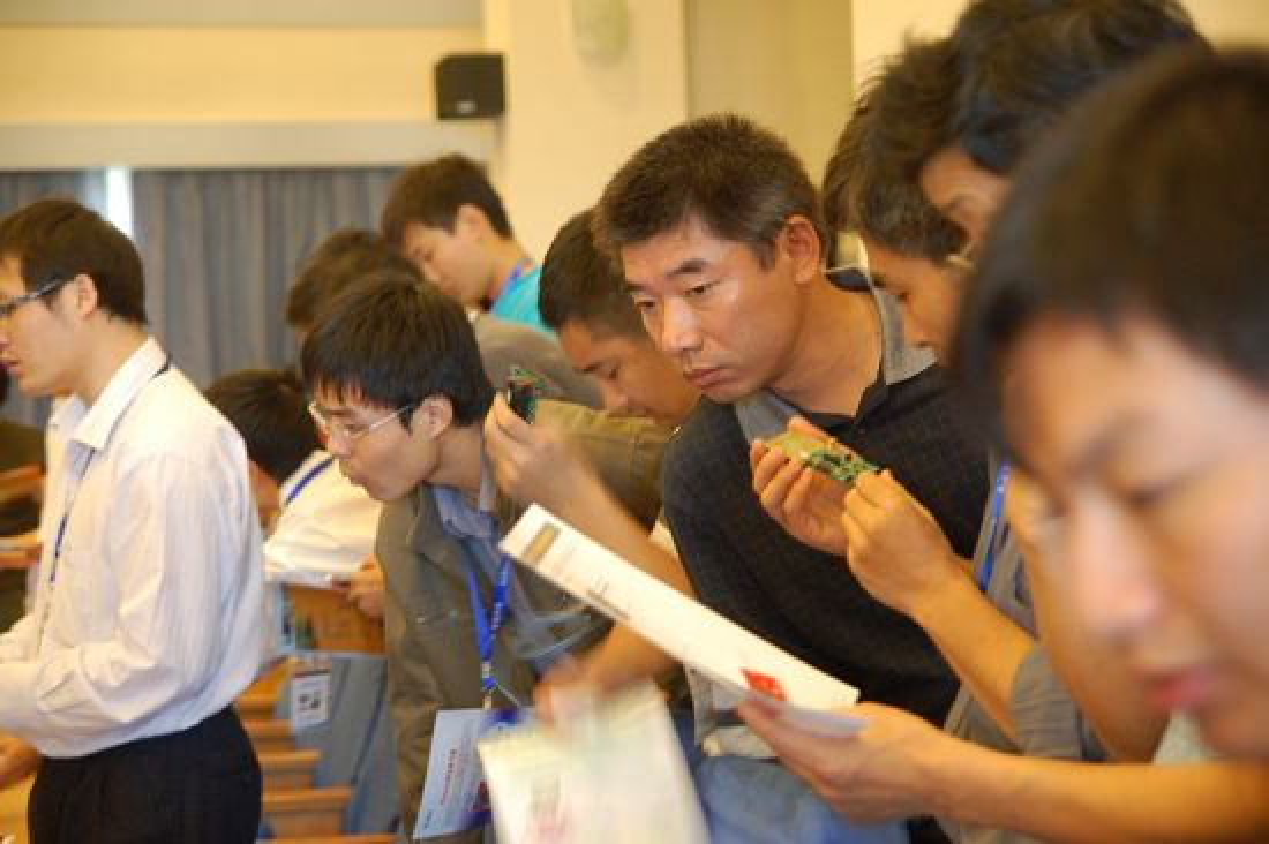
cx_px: 634
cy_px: 422
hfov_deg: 27.0
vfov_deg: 18.2
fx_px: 2642
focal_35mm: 75
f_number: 2.8
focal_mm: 50
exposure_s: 1/20
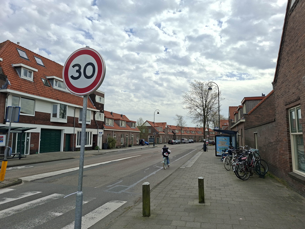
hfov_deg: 73.9
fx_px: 203
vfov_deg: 58.9
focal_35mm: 23
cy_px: 114
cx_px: 152
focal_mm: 5.5
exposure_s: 1/3215
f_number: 1.8
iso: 50
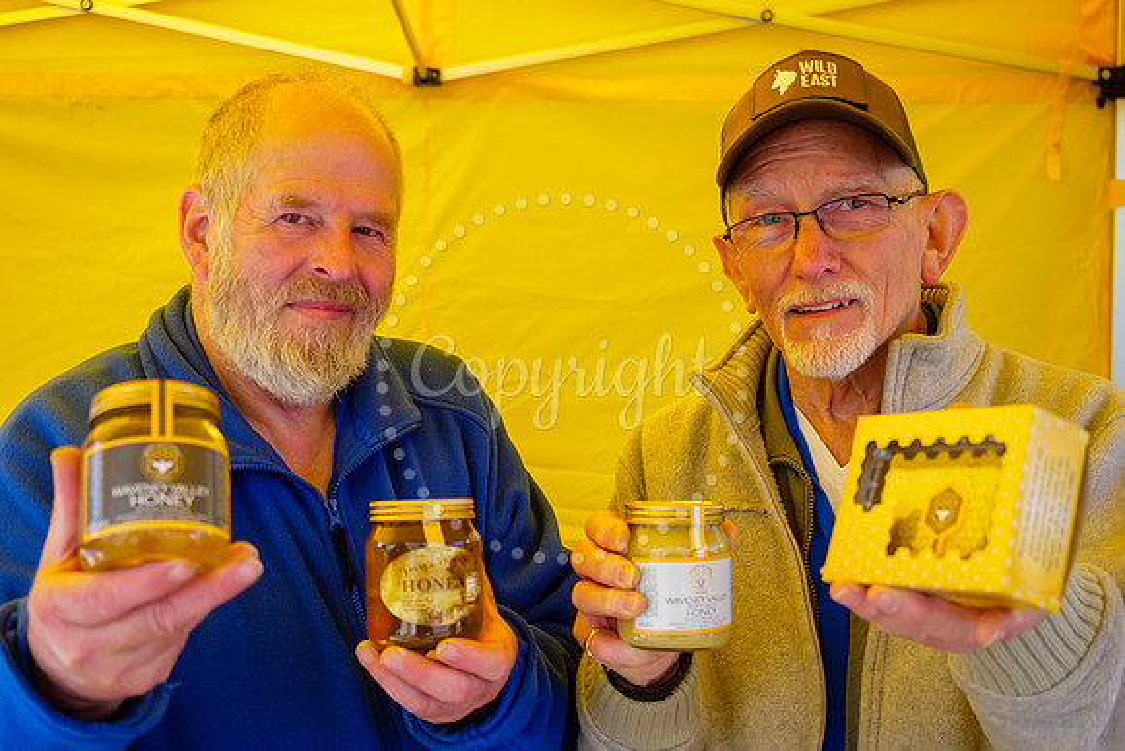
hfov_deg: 42.1
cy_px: 376
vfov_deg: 28.8
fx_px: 1463
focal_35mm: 47
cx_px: 562
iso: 400
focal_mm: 22
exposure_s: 1/1600
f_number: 2.8
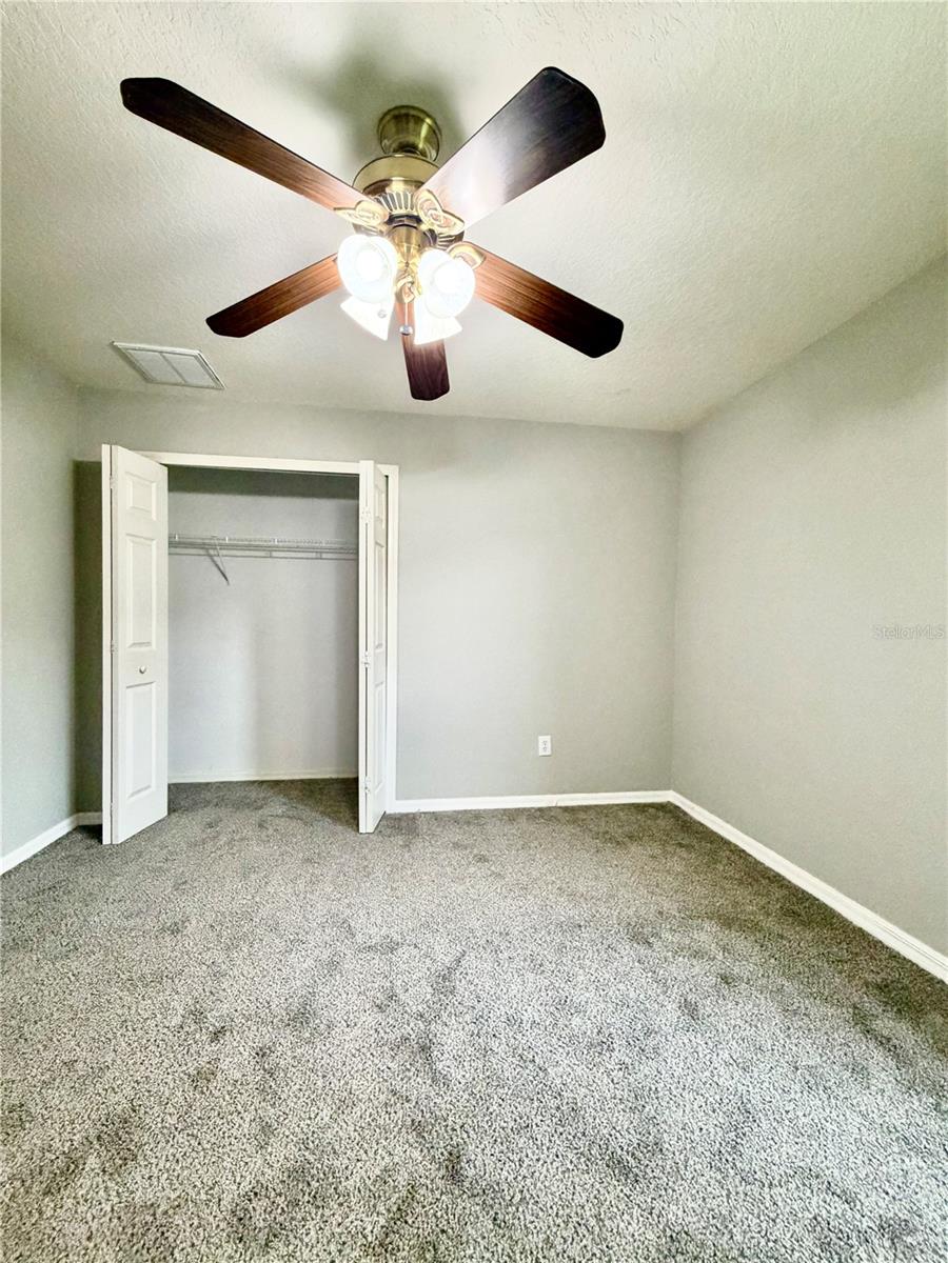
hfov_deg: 85.7
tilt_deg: -0.8
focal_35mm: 14
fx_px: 511
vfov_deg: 102.1
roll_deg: -0.3
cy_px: 632
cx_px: 474
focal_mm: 2.22
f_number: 2.2
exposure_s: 1/60
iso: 250
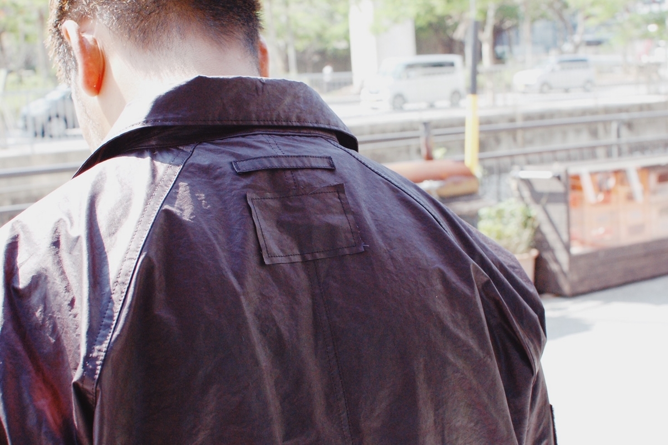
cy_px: 222
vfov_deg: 25.7
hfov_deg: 37.9
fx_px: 973
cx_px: 334
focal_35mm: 52
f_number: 8
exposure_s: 1/250
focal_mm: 35
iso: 800
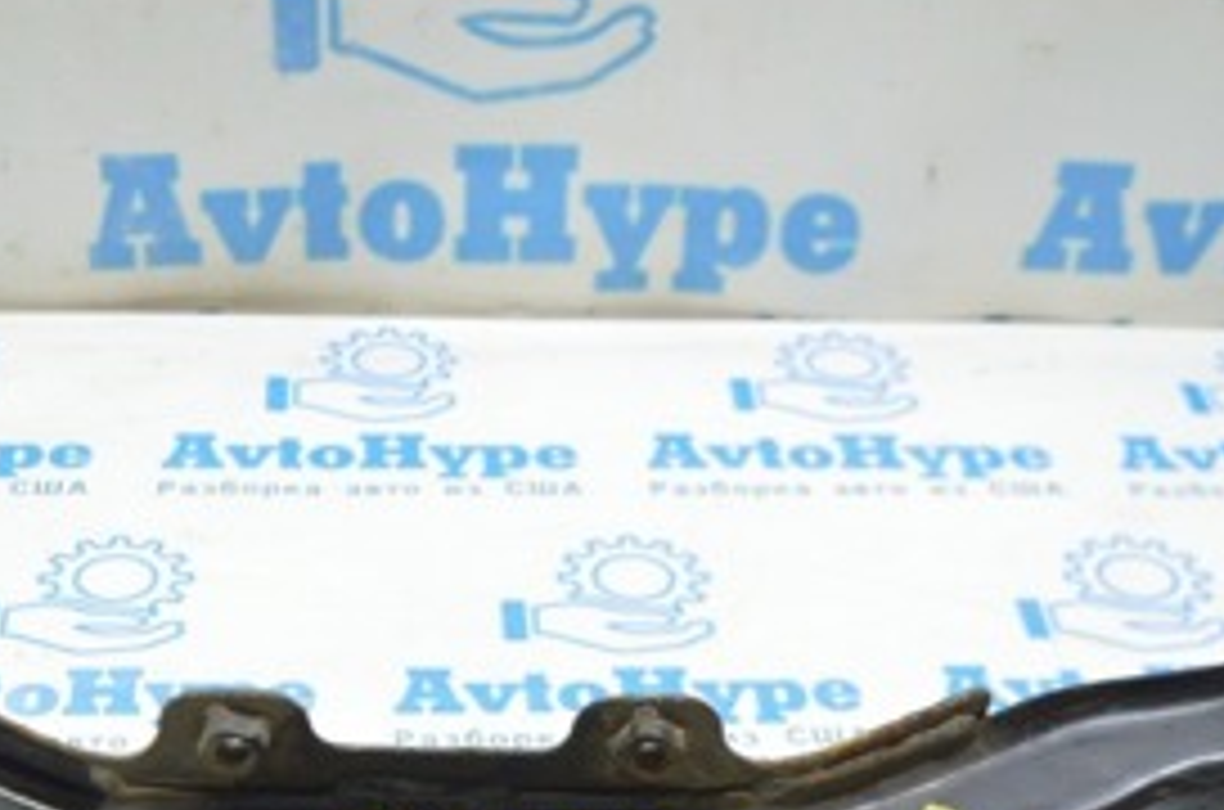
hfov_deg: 27.2
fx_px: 2516
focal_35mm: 74
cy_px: 893
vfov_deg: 17.7
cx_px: 450
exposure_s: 1/40
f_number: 3.8
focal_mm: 21
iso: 400
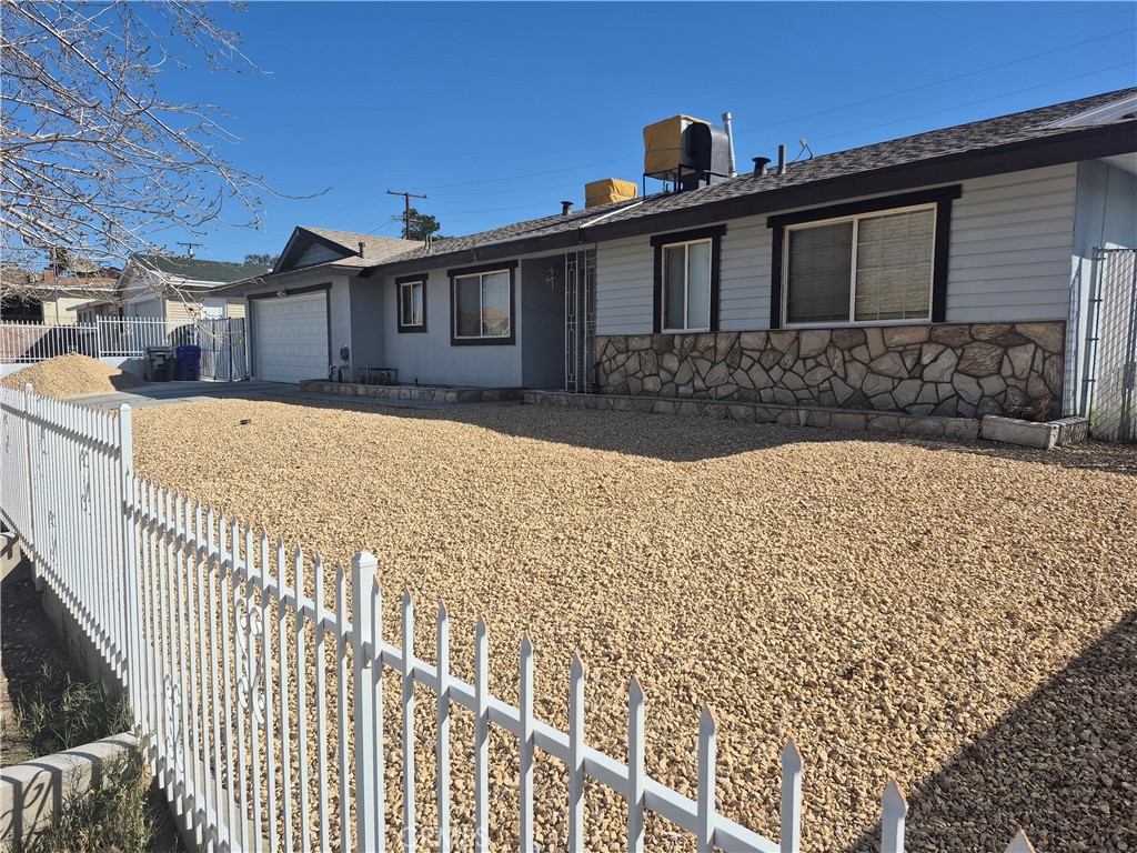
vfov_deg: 58.9
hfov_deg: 73.9
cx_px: 568
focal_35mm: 23
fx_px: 755
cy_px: 426
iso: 25
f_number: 1.8
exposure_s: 1/2728
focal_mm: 5.4
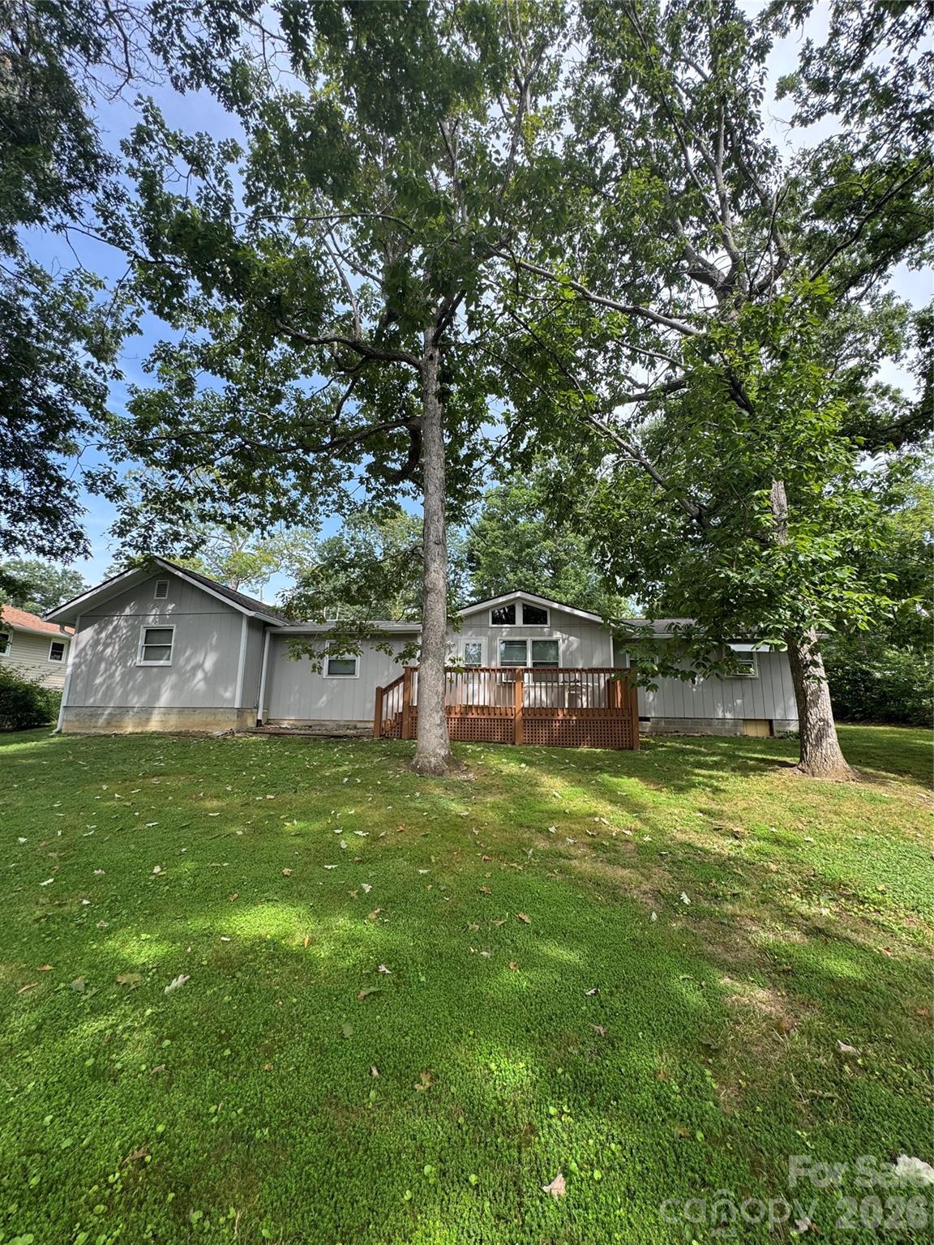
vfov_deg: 102.1
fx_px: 504
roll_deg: -0.6
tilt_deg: +11.0
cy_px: 622
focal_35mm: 14
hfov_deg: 85.7
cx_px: 467
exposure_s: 1/327
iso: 40
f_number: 2.2
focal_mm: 2.22
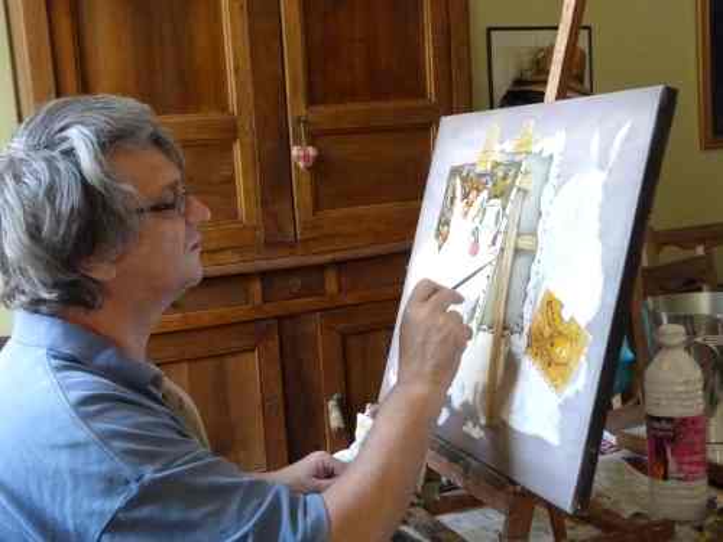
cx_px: 362
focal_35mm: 46
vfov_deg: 31.5
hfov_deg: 41.2
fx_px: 961
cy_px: 271
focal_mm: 8.3
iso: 800
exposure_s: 1/50
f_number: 3.2
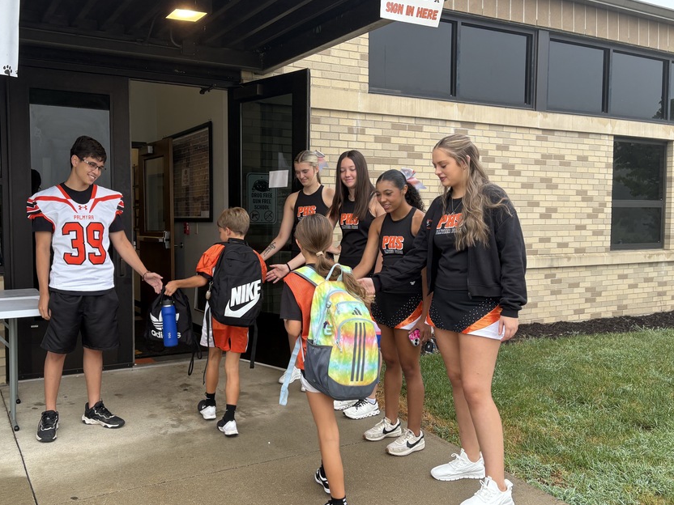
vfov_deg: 44.2
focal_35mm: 32
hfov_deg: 56.3
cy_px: 257
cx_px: 265
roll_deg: +0.5
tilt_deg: -3.7
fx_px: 623
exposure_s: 1/121
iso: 50
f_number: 1.6
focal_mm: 5.96
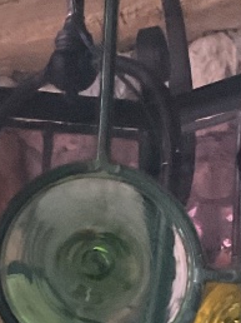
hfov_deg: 11.0
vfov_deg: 14.6
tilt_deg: +13.4
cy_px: 220
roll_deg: -2.4
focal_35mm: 135
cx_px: 79
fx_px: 1255
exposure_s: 1/40
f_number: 1.8
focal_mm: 3
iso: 320
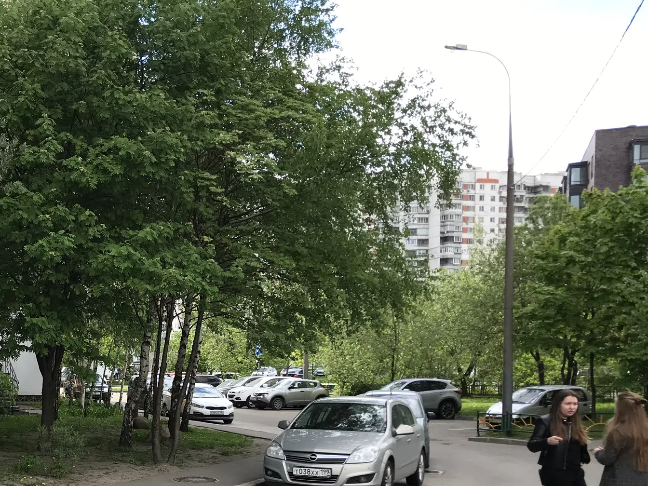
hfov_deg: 36.2
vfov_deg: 28.1
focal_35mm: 50
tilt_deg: -2.5
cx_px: 84
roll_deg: +0.4
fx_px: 936
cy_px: 425
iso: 20
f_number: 1.8
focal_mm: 3.99
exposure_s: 1/556
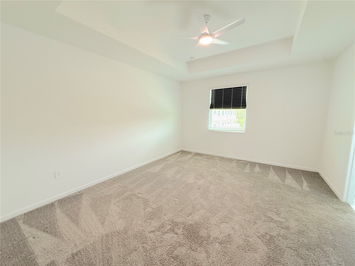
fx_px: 144
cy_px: 133
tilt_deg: -6.8
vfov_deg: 85.7
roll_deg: +0.1
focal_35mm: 14
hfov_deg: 102.1
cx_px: 178
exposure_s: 1/120
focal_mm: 2.22
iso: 250
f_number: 2.2
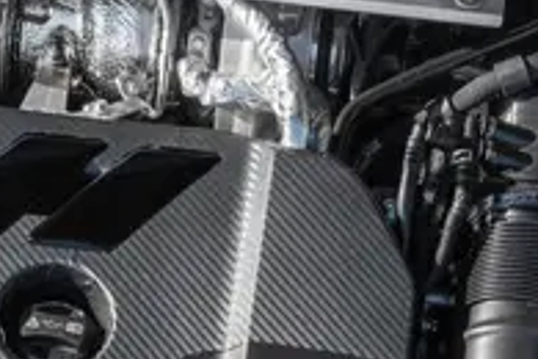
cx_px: 317
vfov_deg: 3.2
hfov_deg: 4.8
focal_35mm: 431
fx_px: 6441
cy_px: 580
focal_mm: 70
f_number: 11
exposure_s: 1/200
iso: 200
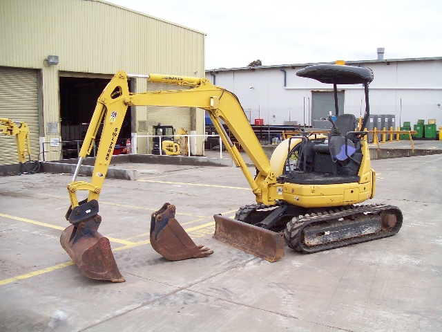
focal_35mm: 36
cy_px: 166
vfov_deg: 39.7
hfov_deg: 51.4
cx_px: 221
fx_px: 460
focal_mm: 6
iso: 80
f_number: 2.7
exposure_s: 1/503
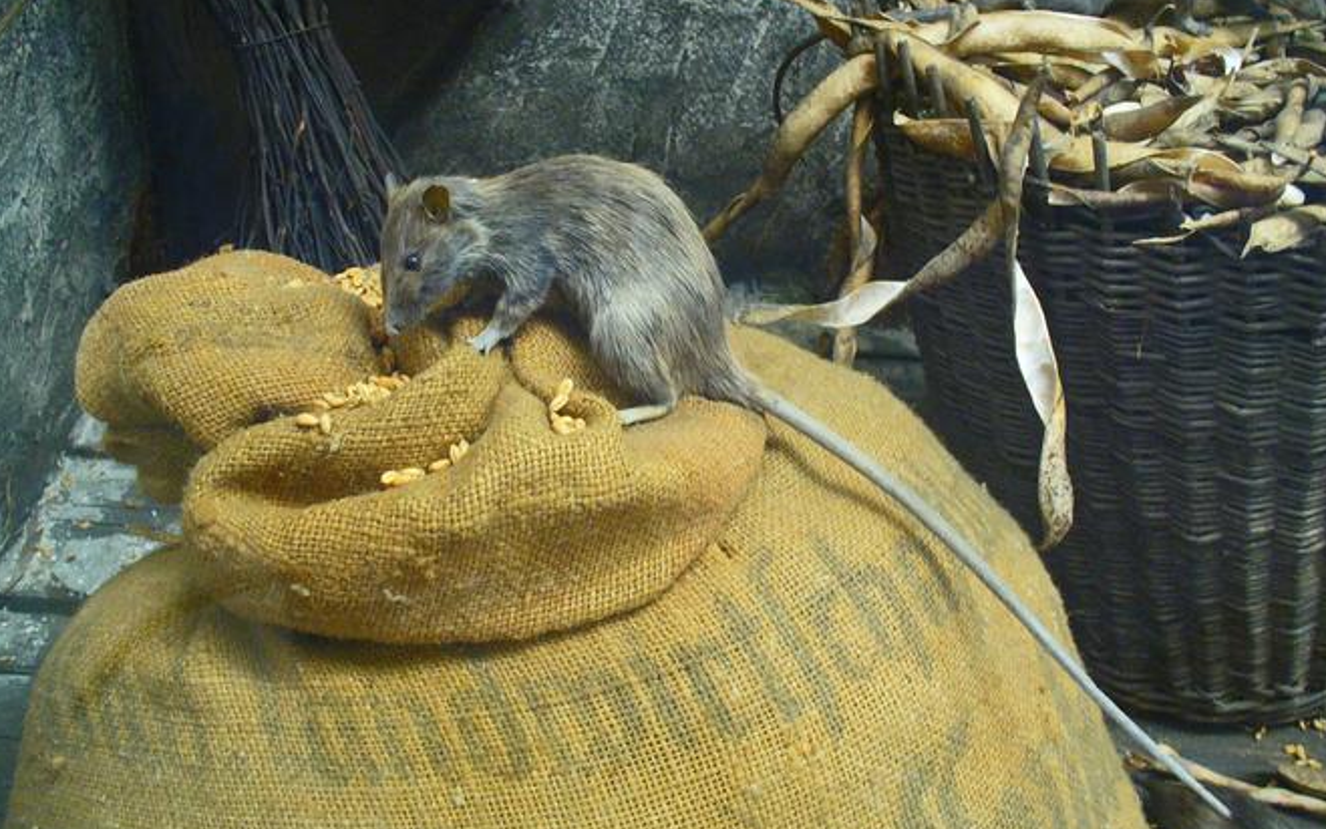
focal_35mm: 40
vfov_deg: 32.0
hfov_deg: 49.3
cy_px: 392
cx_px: 666
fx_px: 1446
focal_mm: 6.1
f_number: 2.8
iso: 200
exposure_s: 1/8
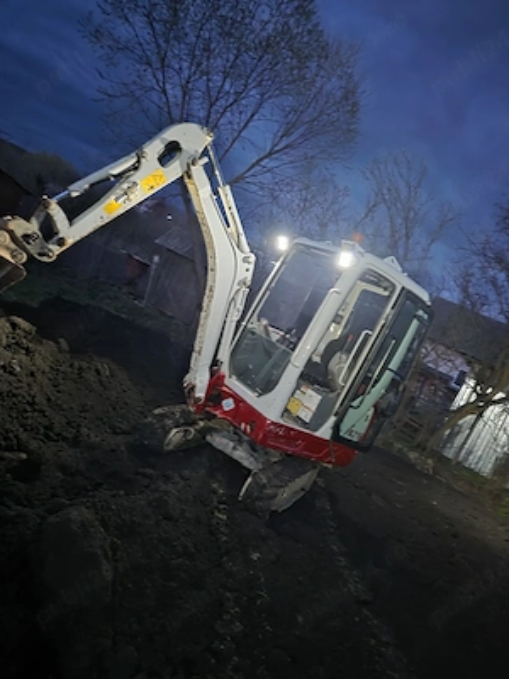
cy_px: 340
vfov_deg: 73.9
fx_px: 451
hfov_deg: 58.9
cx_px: 254
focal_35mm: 23
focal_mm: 6.3
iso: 2000
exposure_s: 1/20
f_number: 1.7
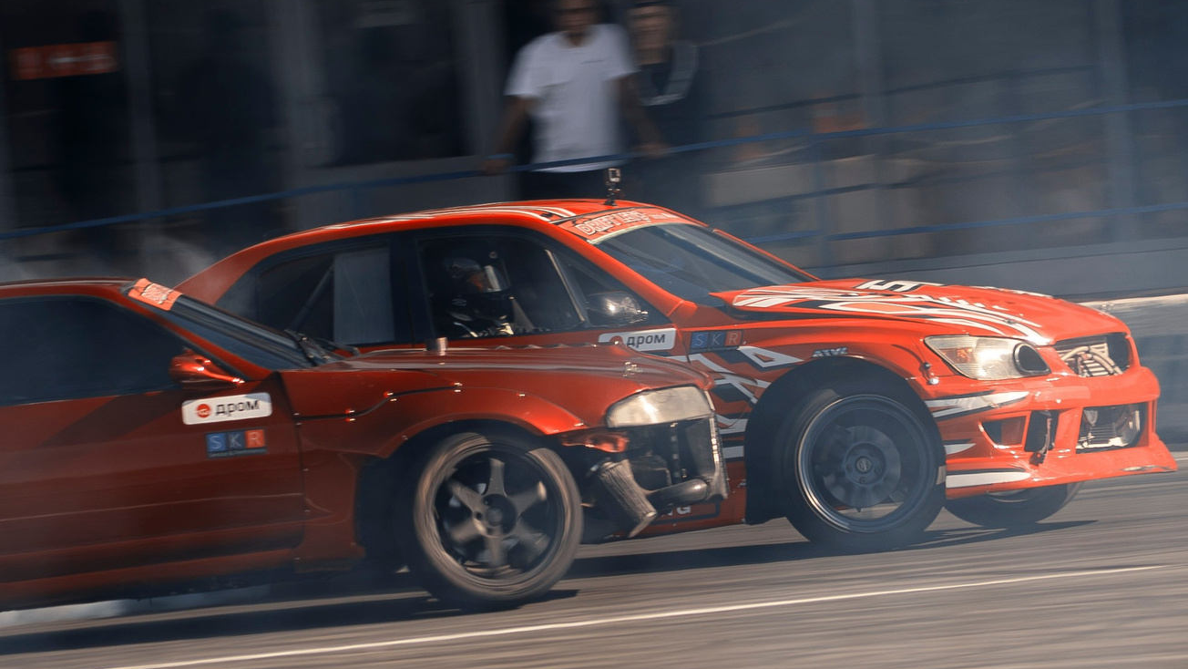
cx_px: 452
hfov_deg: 3.5
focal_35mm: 617
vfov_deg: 2.0
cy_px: 374
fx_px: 19439
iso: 100
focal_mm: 200
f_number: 10
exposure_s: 1/125
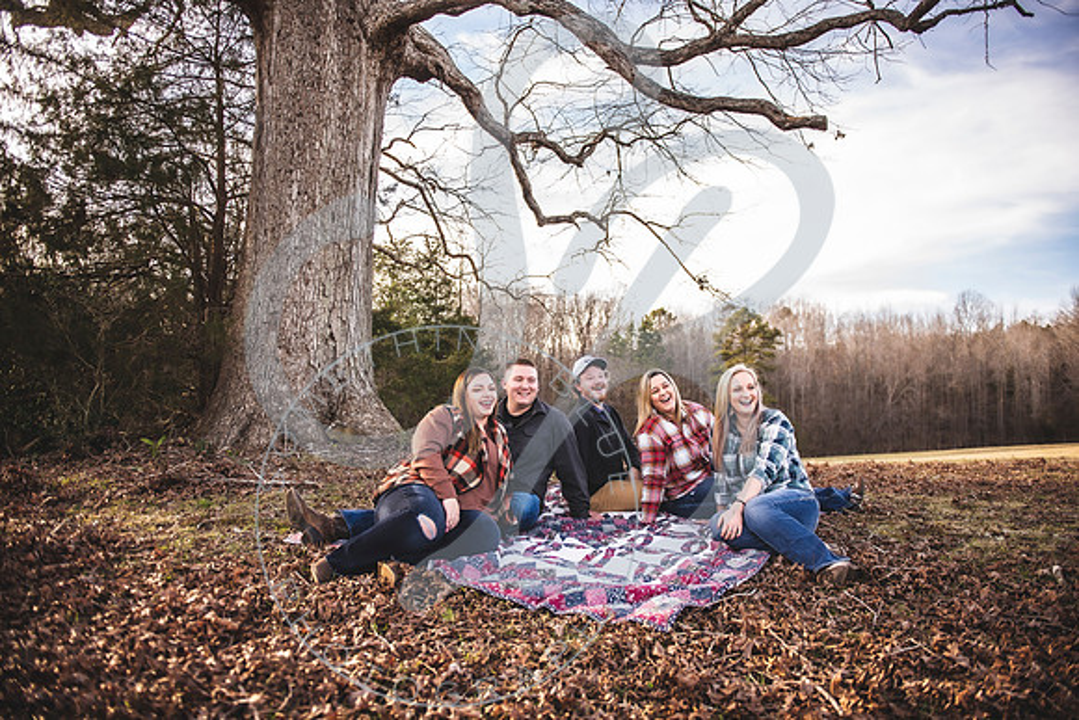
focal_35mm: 24
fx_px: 719
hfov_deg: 73.7
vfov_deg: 53.2
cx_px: 540
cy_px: 360
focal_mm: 24
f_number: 2.8
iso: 100
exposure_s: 1/320
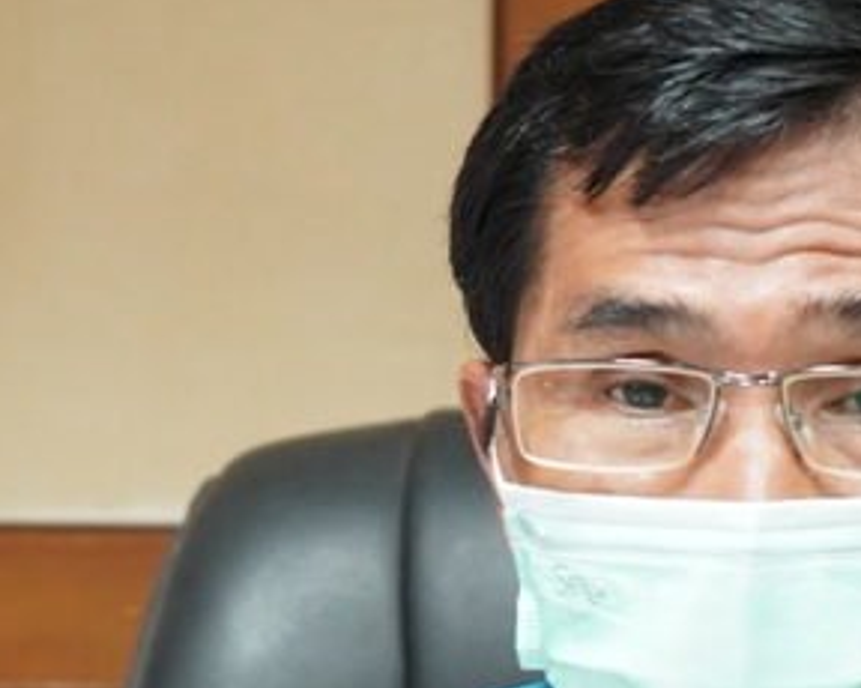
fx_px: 3489
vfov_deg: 10.9
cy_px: 953
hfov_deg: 14.1
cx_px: 544
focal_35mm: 137
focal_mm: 41
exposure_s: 1/30
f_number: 4.5
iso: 3200
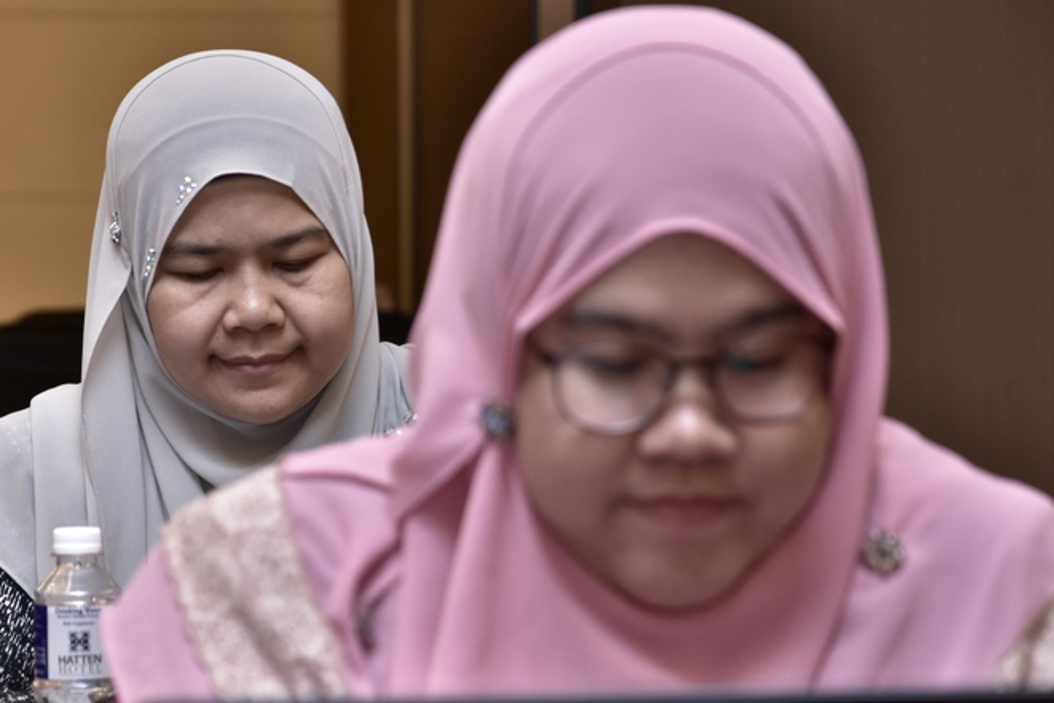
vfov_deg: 7.2
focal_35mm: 191
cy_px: 406
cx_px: 472
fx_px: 5581
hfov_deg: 10.8
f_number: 6.3
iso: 1000
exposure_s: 1/50
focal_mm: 105
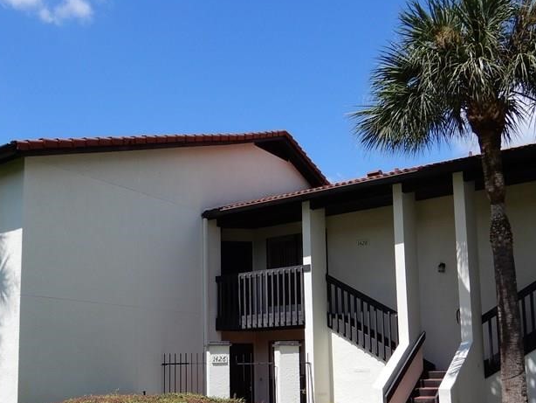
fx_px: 620
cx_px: 216
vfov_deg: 35.3
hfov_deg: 46.5
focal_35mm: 40
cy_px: 297
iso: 80
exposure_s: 1/1000
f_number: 3.4
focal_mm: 4.3
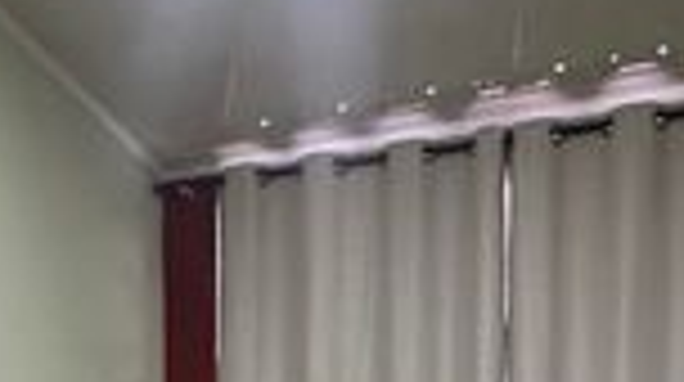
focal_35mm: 67
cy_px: 629
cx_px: 142
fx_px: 1213
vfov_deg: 15.9
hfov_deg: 30.7
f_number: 2.2
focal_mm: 2.22
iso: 640
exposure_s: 1/60
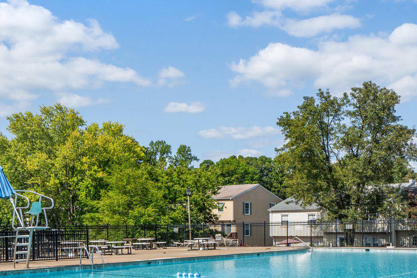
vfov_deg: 26.6
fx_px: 567
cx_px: 239
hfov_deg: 40.3
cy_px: 248
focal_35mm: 49
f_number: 13
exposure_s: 1/800
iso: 320
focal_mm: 25
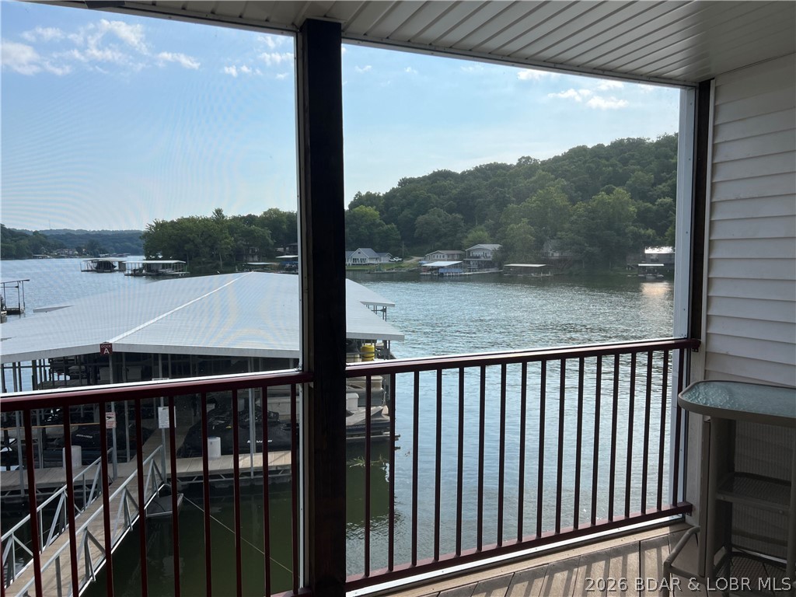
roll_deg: +0.0
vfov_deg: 53.1
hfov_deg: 67.3
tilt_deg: -3.8
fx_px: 598
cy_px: 298
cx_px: 398
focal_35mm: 26
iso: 50
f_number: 1.5
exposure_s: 1/4630
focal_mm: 5.7
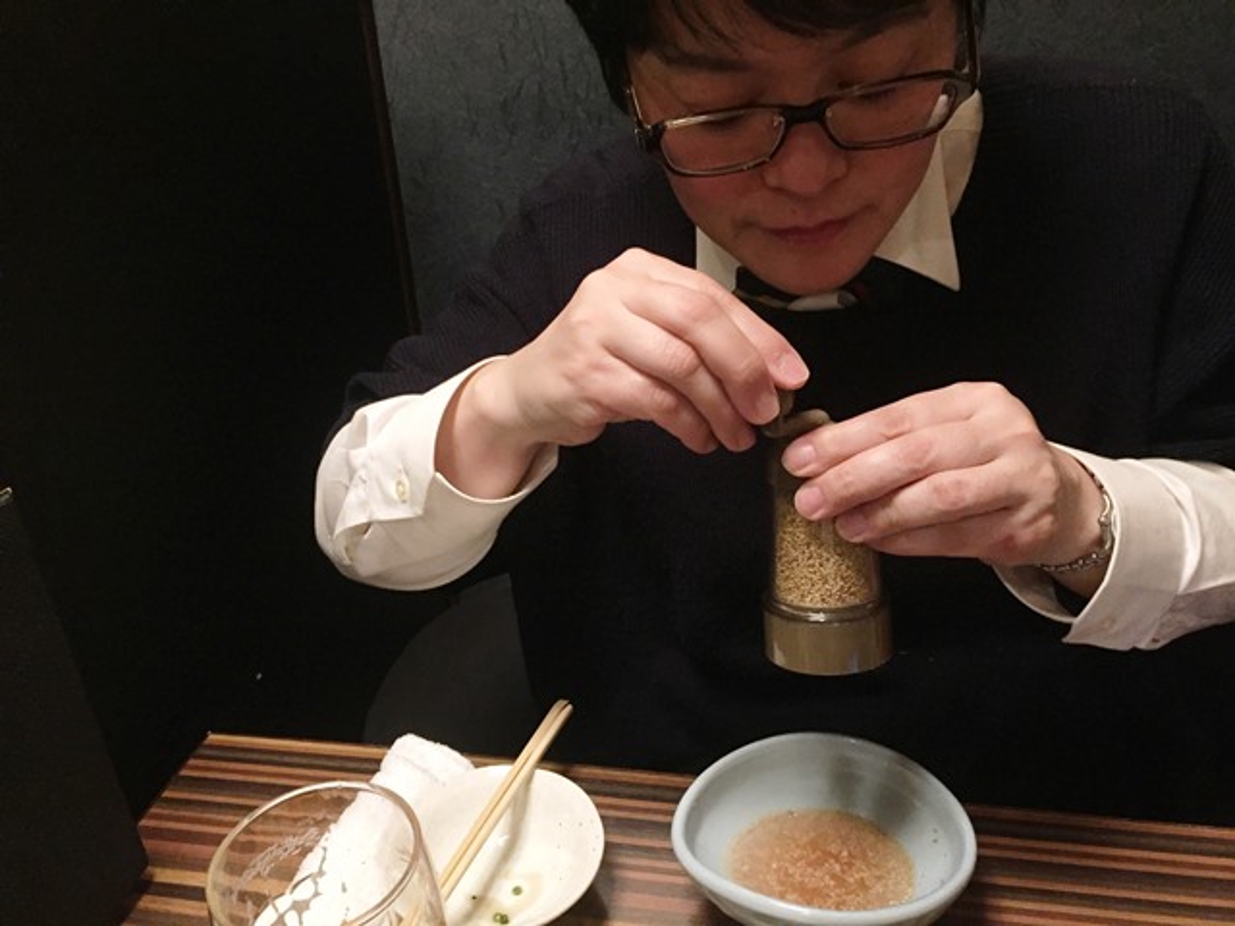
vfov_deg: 48.2
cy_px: 463
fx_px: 1035
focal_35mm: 29
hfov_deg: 61.7
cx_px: 618
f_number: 2.2
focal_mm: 4.15
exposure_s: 1/15
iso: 250
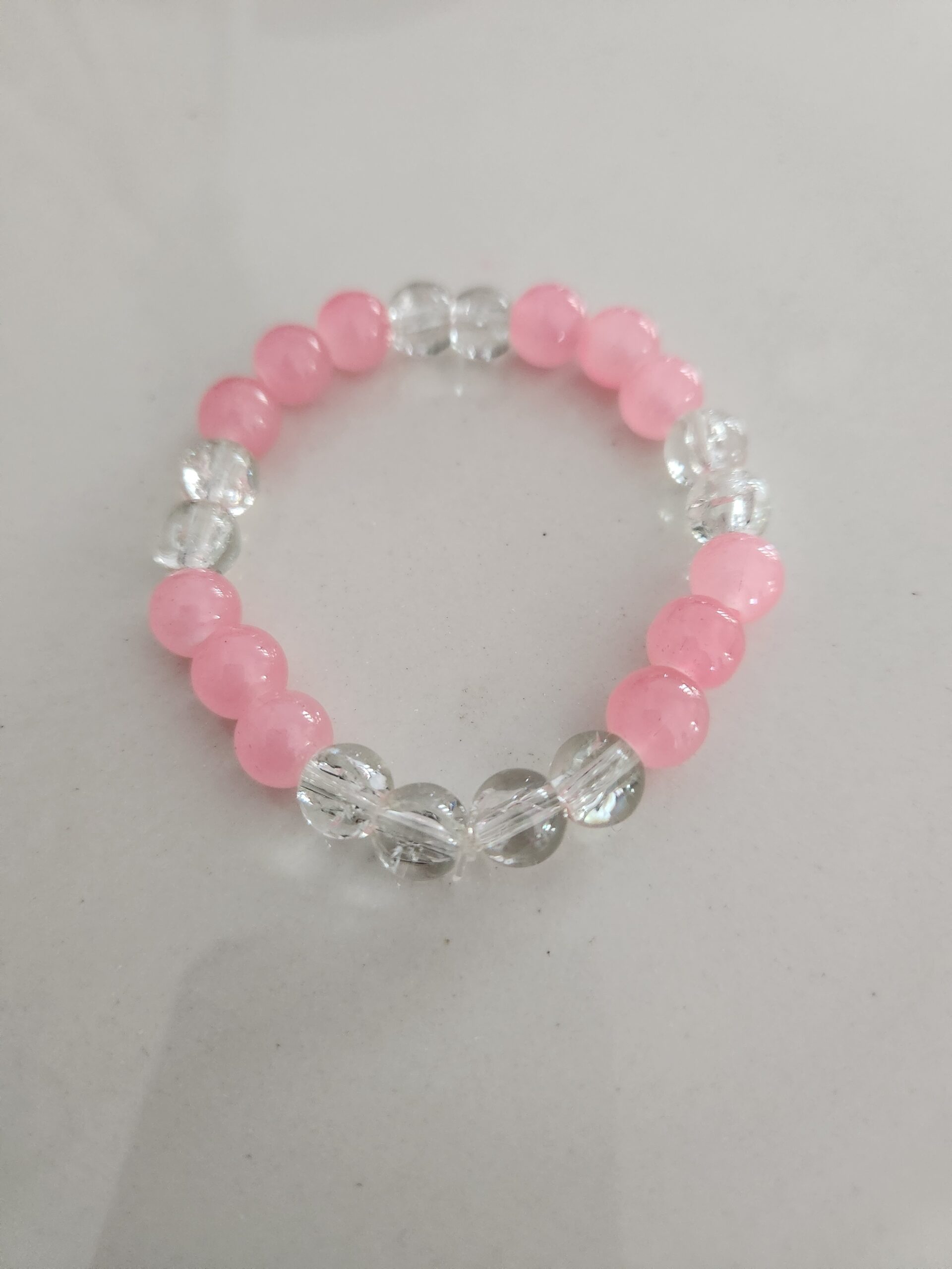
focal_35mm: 23
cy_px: 634
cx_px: 476
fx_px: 843
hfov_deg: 58.9
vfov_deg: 73.9
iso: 1000
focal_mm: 5.4
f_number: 1.8
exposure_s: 1/100
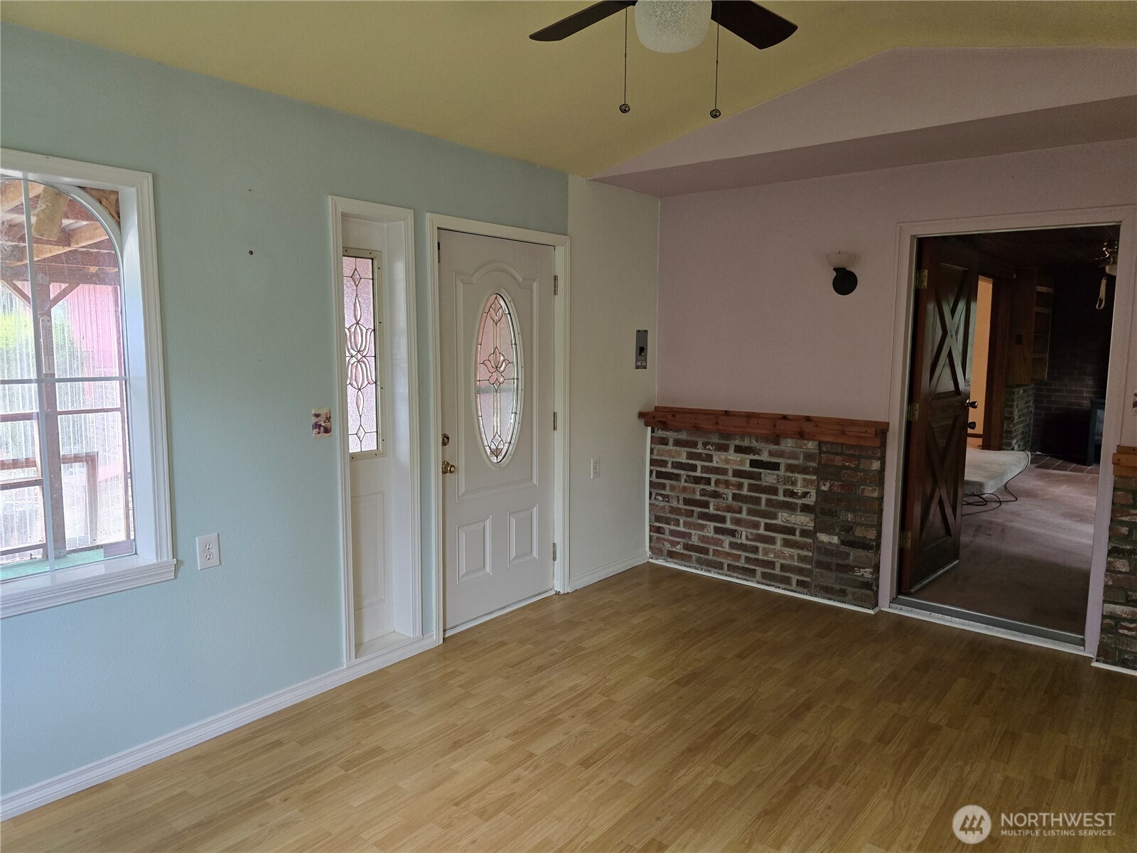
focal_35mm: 23
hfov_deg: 73.9
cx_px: 568
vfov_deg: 58.9
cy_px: 426
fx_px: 755
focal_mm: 6.3
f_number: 1.7
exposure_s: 1/120
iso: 640
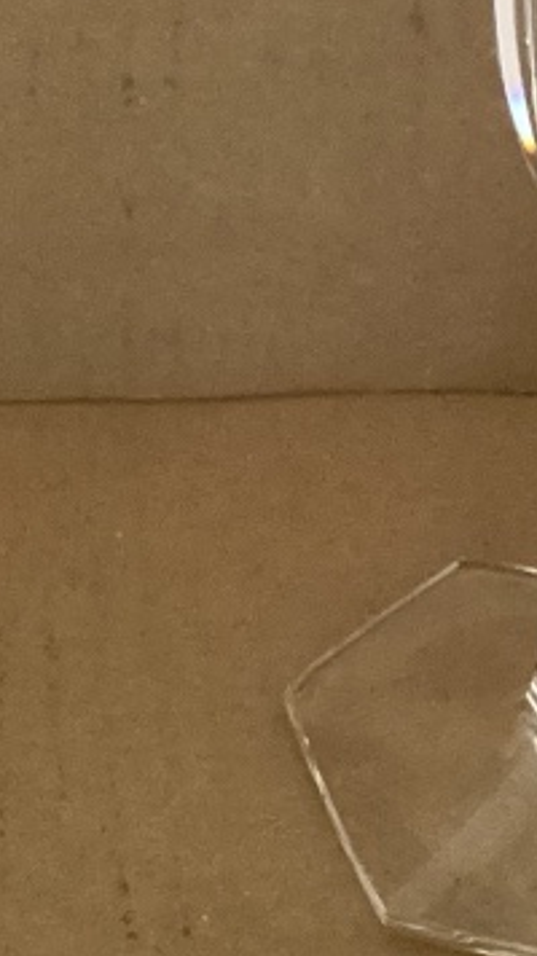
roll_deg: -2.6
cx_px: -21
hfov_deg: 10.5
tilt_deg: -27.0
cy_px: -102
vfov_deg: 18.1
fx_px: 2889
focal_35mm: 114
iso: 400
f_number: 2.4
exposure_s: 1/33
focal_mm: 3.3
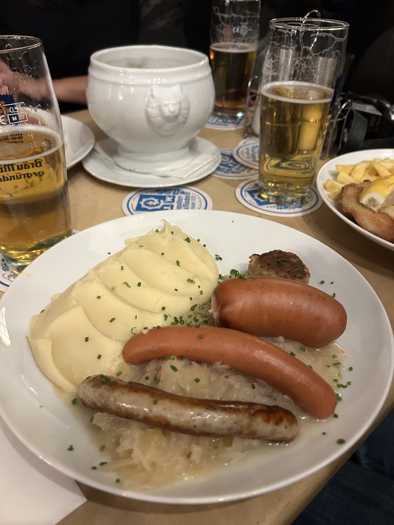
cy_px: 262
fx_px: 395
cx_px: 197
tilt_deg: -36.5
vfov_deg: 67.3
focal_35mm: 26
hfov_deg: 53.1
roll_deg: -2.8
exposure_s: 1/33
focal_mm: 5.7
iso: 400
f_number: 1.5
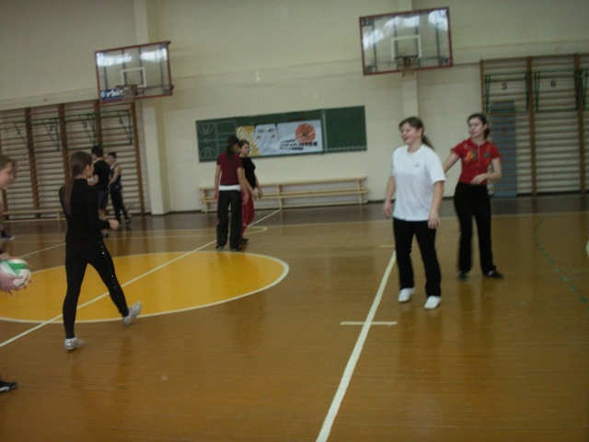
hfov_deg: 50.1
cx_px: 294
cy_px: 221
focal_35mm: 37
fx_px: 630
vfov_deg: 38.7
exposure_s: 1/40
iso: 160
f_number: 3.5
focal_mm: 7.7
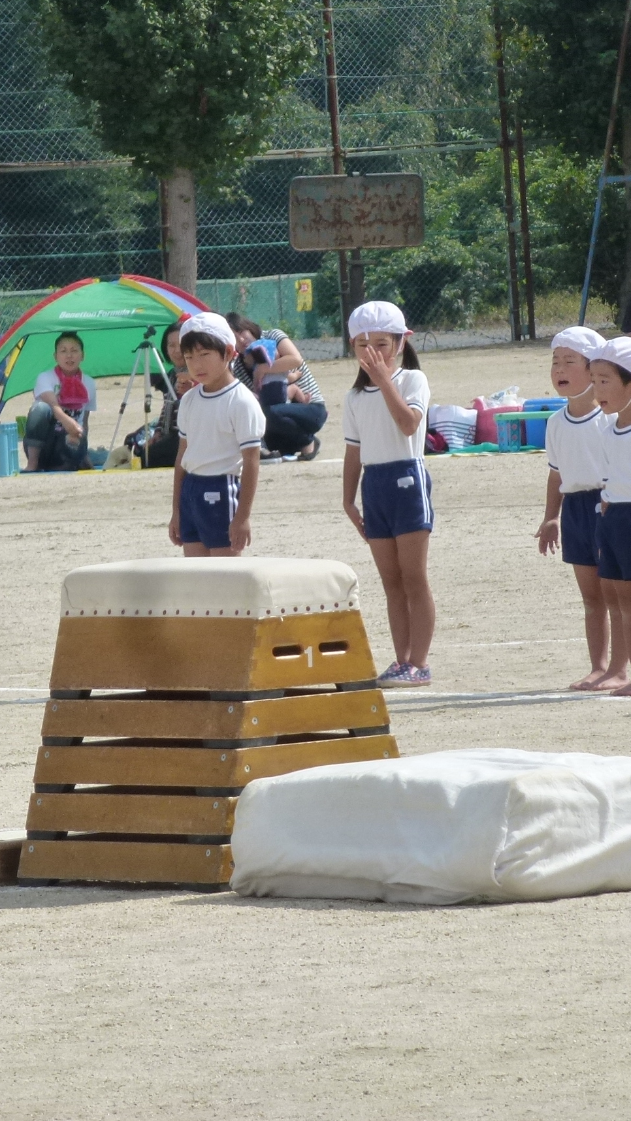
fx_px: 9517
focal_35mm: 320
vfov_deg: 6.7
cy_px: 505
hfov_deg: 3.8
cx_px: 284
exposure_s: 1/800
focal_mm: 35.2
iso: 160
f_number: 5.5
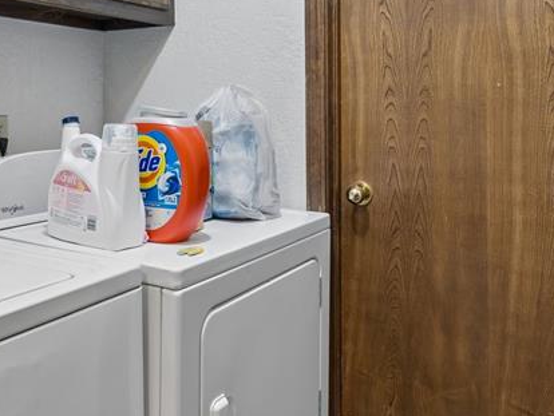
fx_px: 609
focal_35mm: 38
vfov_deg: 37.2
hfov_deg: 48.0
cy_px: 127
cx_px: 176
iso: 200
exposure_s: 1/5
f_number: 8
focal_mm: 16
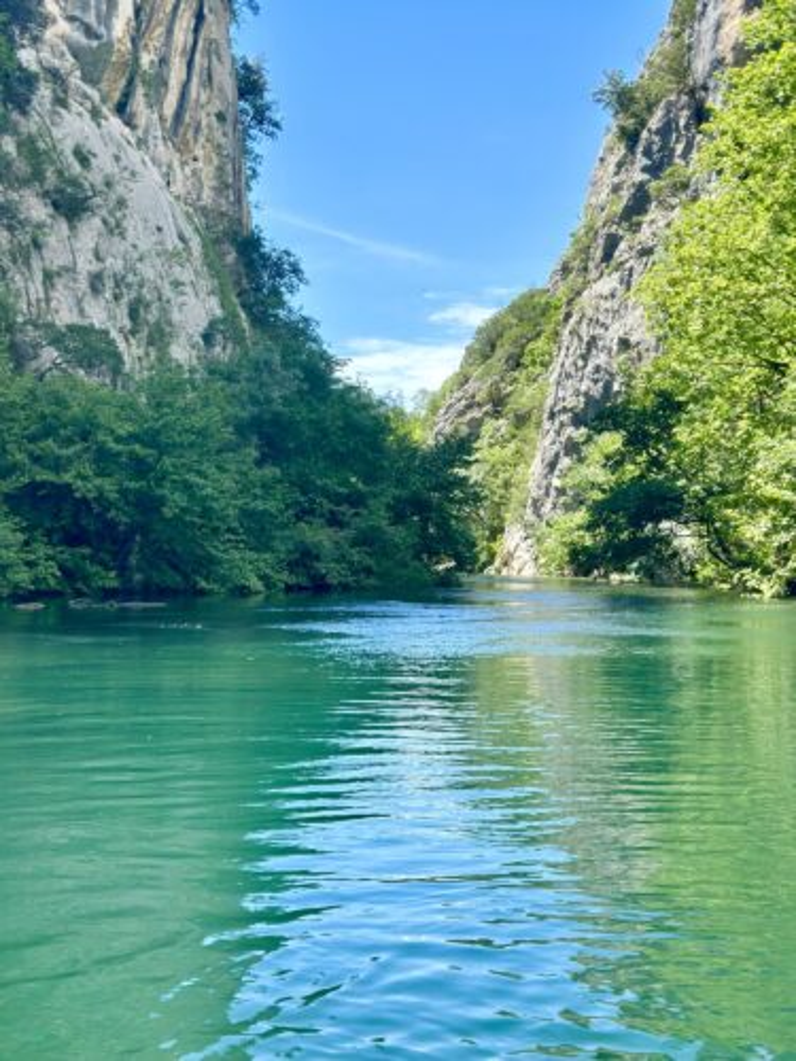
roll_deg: -0.7
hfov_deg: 30.3
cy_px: 530
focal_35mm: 48
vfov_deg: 39.7
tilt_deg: +3.3
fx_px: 1472
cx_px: 398
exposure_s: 1/2469
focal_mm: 6.86
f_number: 1.78
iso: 80
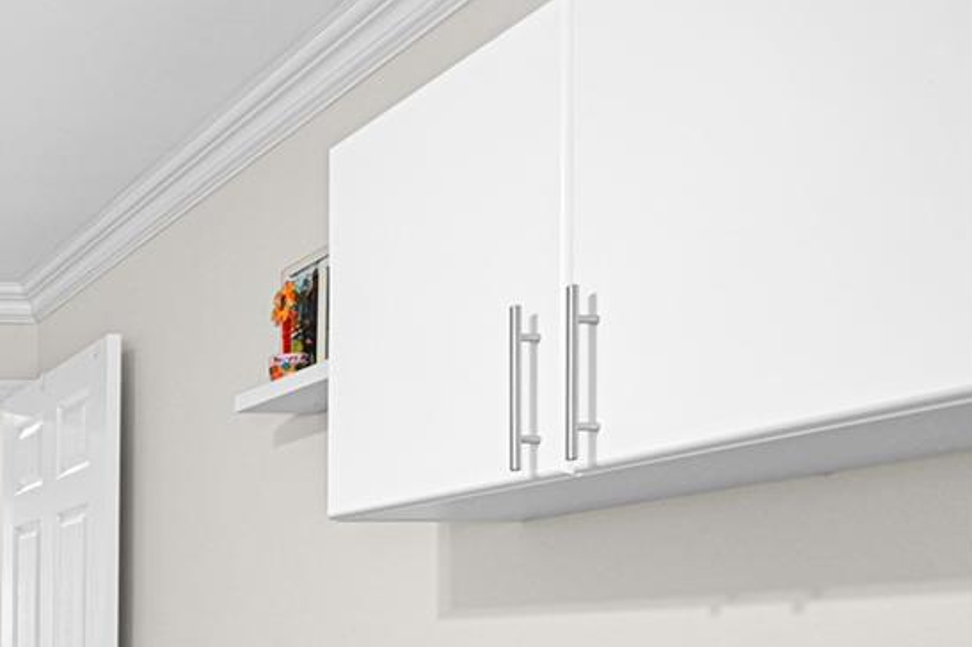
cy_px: 692
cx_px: -441
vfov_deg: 29.7
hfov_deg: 30.2
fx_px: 1106
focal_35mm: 41
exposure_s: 1/15
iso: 360
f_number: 4
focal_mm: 14
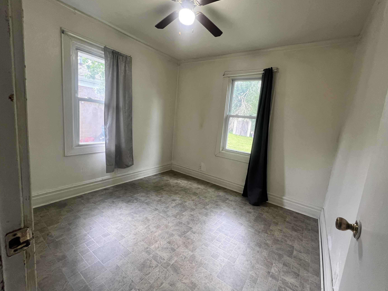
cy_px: 142
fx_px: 157
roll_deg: -5.3
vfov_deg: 85.7
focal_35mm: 14
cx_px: 201
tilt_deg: -8.1
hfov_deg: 102.0
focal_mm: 1.57
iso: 200
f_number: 1.8
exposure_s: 1/60
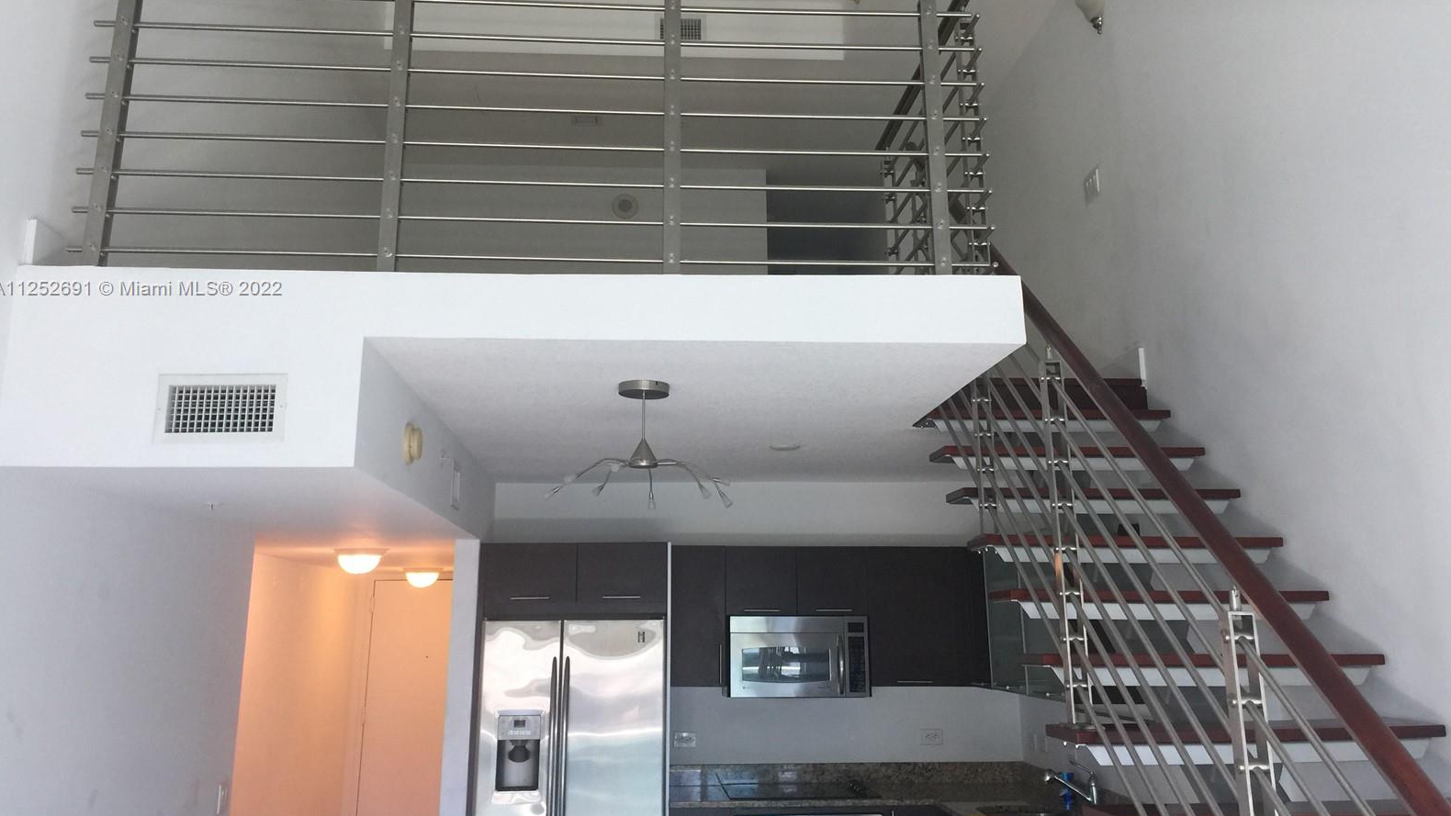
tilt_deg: +16.0
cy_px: 289
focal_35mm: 32
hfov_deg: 61.0
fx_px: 1231
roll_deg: -0.4
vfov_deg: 36.4
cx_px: 722
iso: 32
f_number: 2.2
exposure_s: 1/40
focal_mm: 4.15
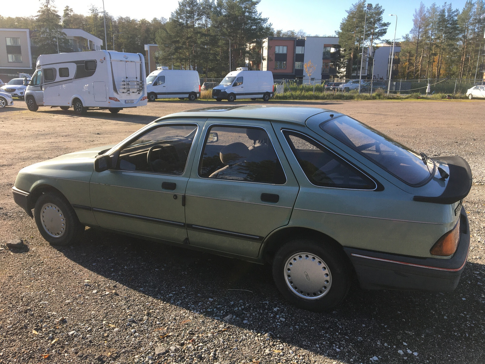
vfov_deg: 48.2
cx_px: 242
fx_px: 406
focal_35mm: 29
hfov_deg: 61.7
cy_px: 182
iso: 25
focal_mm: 4.15
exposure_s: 1/582
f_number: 2.2
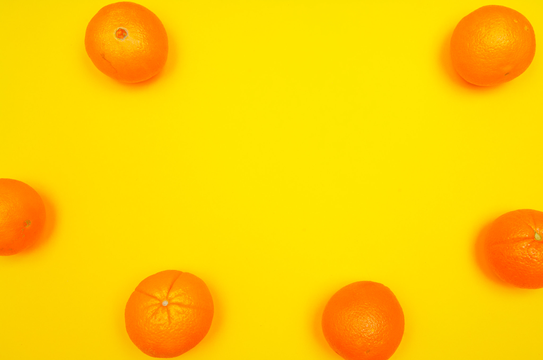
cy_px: 180
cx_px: 272
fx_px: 678
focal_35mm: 45
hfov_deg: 43.7
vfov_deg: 29.8
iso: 200
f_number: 11
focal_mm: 30
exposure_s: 1/160
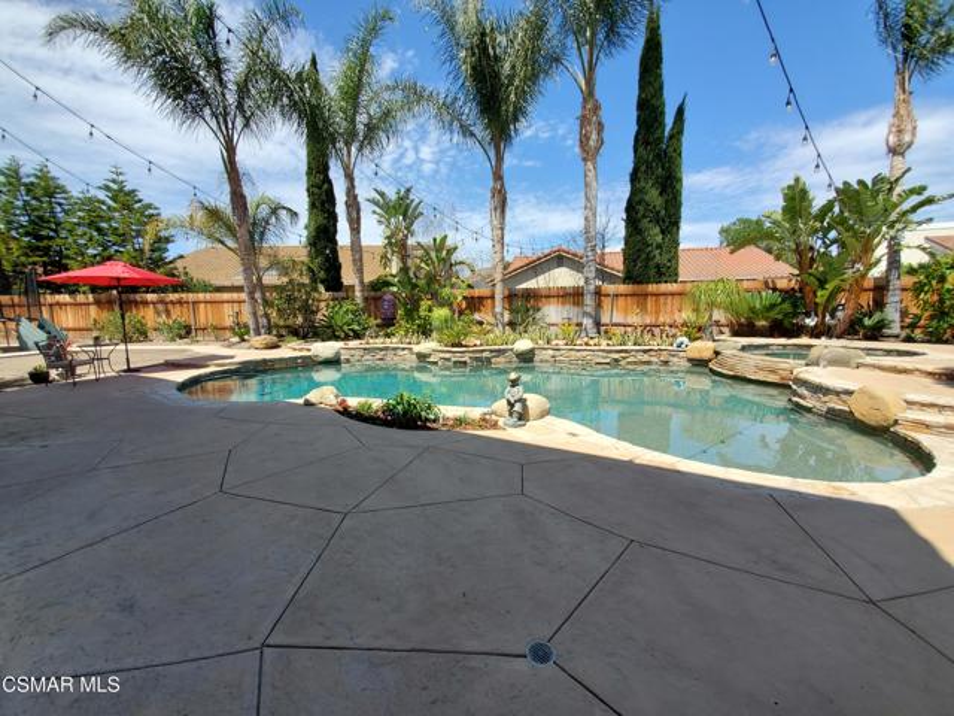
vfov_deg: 89.9
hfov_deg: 106.2
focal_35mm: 13
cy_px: 358
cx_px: 477
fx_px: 358
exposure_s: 1/796
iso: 50
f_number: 2.2
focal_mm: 1.8
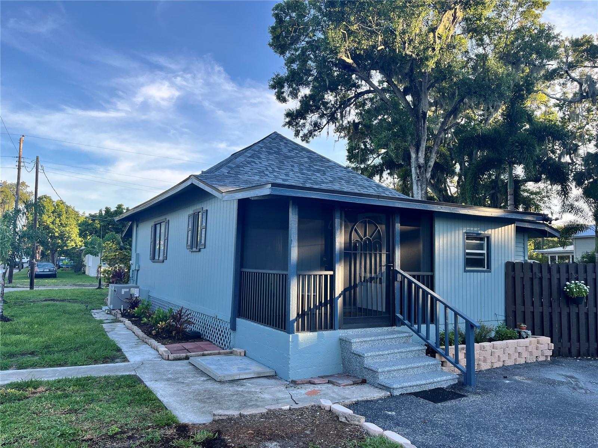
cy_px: 224
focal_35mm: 26
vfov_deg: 53.1
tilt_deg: +5.2
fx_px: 449
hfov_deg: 67.3
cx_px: 299
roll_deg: -0.6
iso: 50
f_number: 1.6
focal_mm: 5.1
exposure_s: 1/583
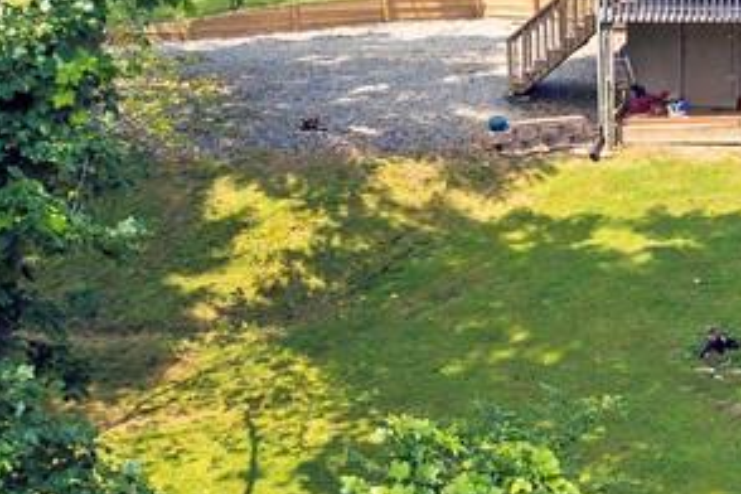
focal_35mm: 94
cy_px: -64
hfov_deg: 20.8
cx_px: 791
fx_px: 1935
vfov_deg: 14.2
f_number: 2.2
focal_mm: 4.73
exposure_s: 1/270
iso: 100
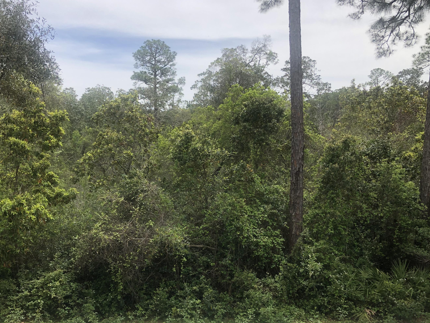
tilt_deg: -5.7
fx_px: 398
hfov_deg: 56.7
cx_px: 195
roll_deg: -0.1
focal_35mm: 32
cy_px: 168
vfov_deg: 44.2
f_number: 1.8
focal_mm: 3.99
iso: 20
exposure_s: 1/1600
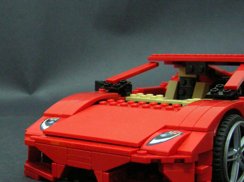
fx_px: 472
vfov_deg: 21.8
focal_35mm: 67
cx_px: 85
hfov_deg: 28.8
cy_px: 132
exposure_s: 1/4.5
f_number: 2.9
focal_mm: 5.7
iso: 192
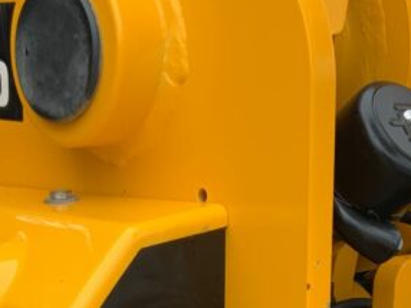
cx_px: 200
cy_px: 432
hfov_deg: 18.9
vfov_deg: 13.5
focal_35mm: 104
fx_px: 1234
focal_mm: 3
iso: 16
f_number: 1.8
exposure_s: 1/283
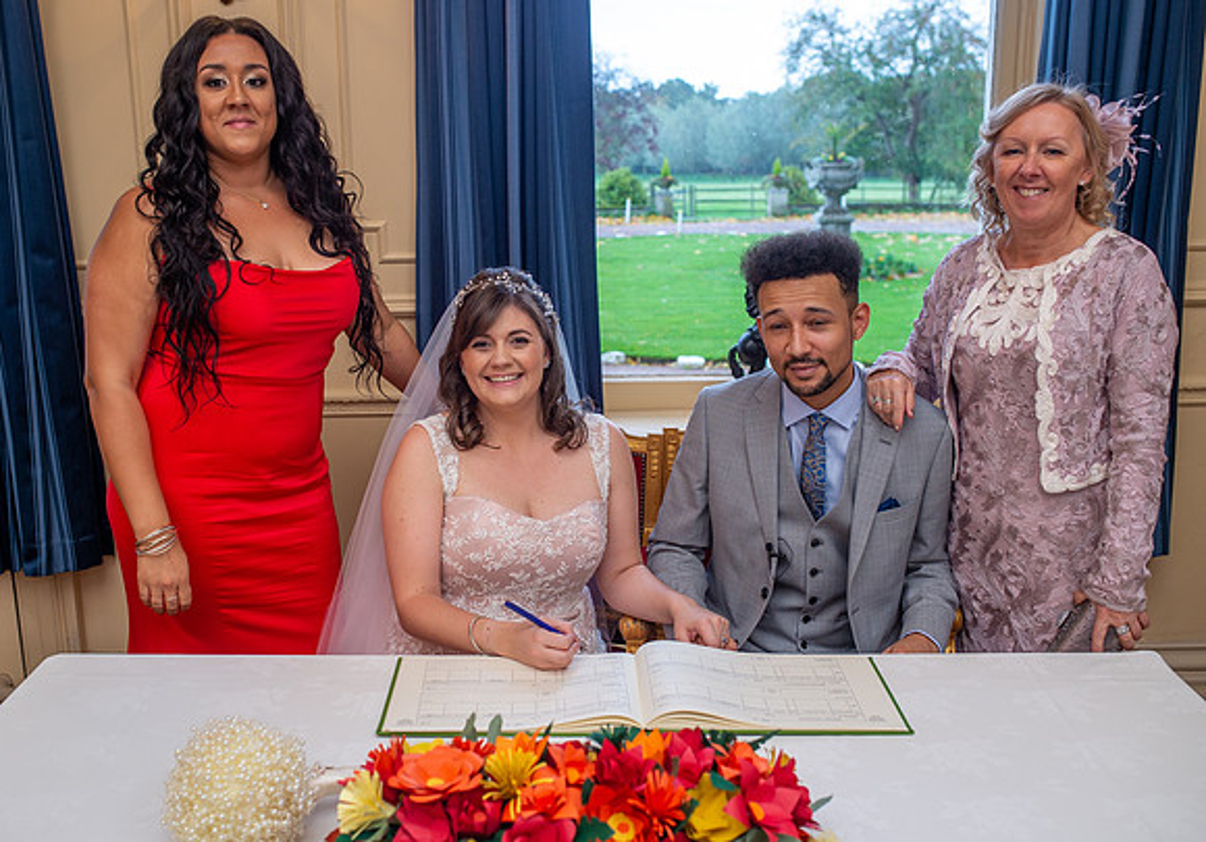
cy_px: 405
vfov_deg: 36.5
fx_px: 1277
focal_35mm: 38
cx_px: 549
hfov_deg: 50.5
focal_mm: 35
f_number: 4
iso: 250
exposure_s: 1/100
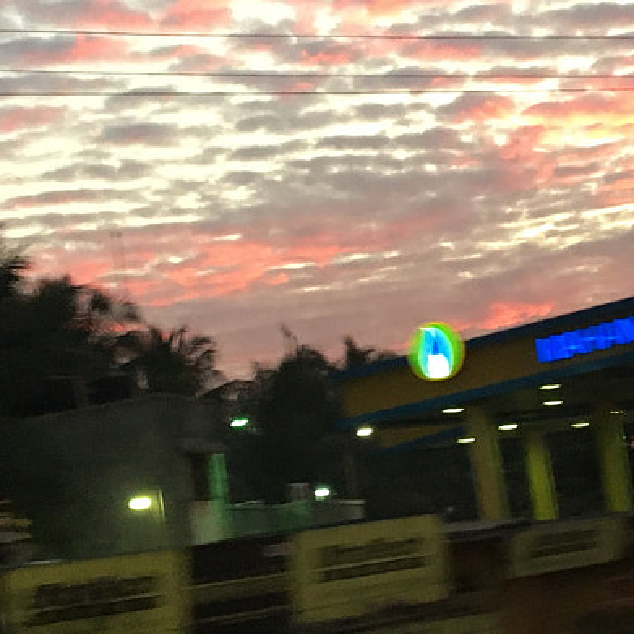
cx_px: 485
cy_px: 357
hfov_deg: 16.5
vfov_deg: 16.6
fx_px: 2176
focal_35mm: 105
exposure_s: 1/33
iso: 160
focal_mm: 4.15
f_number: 2.2
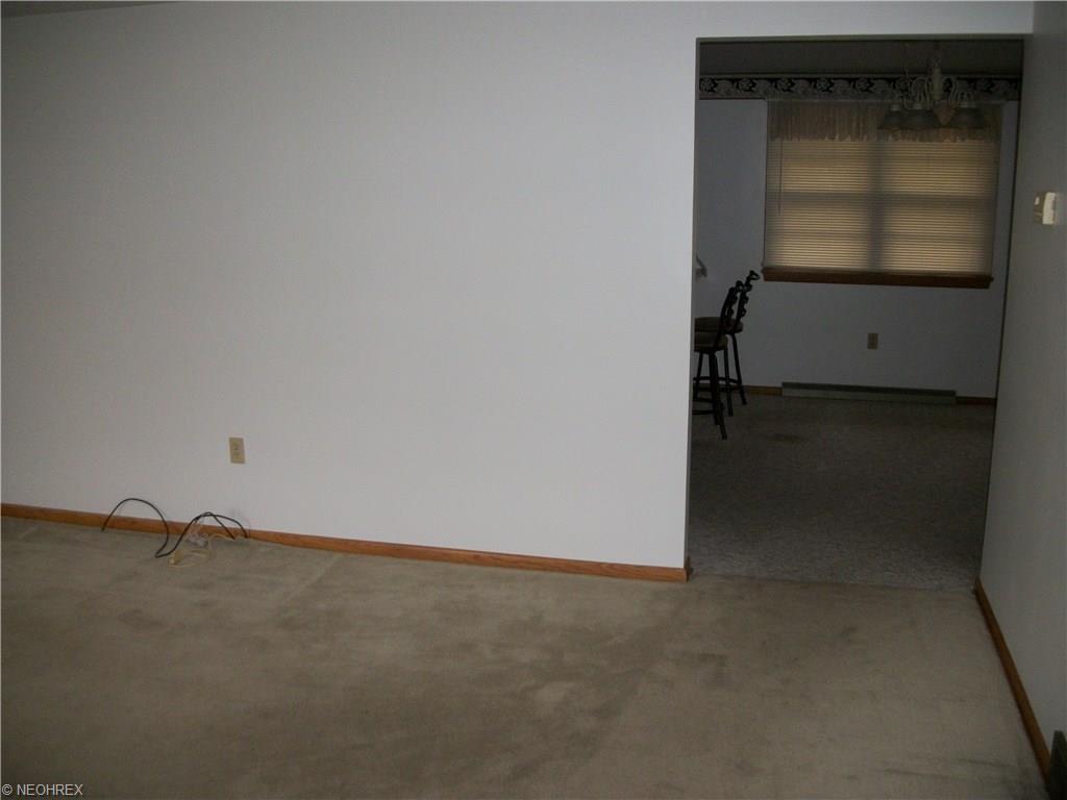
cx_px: 534
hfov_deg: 56.8
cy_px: 400
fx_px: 986
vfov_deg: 44.2
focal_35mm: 32
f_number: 2.9
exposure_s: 1/30
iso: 160
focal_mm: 5.7
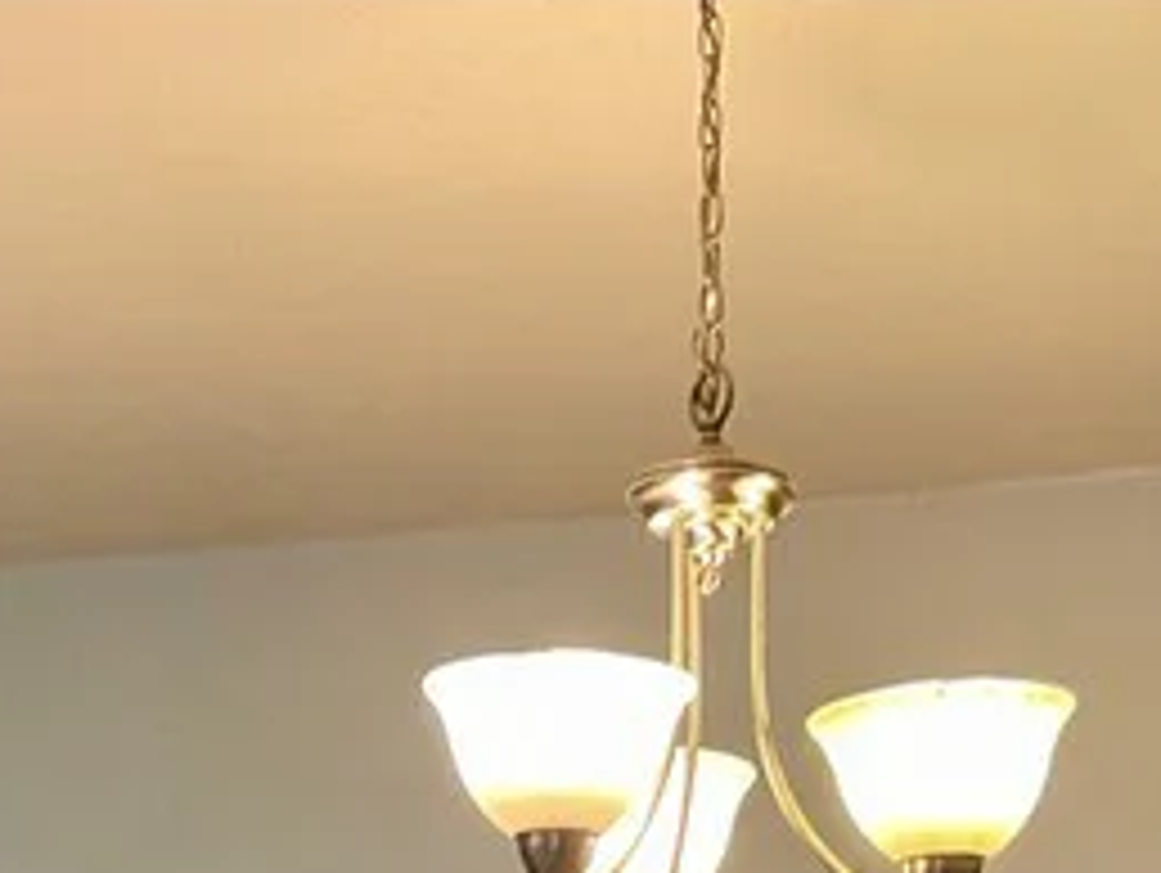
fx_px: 3861
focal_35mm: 115
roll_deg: -0.2
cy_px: 1714
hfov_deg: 17.1
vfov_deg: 11.6
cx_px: 482
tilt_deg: -1.3
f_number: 1.8
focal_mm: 3
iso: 200
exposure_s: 1/60
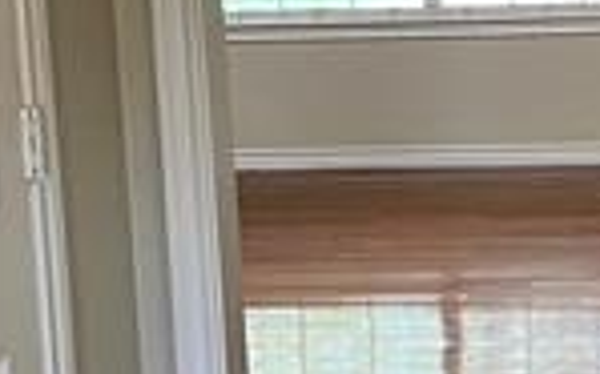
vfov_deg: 9.2
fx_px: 2321
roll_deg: +3.9
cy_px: 169
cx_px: 628
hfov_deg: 14.4
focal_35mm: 142
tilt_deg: -9.8
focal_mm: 5.7
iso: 160
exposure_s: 1/60
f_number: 1.5
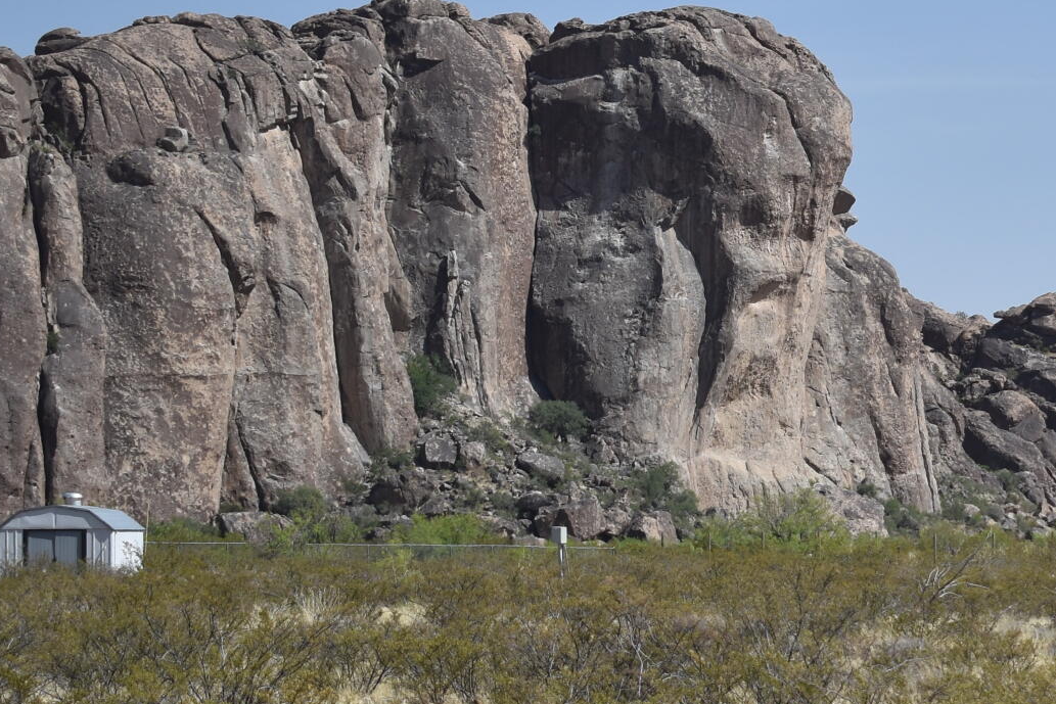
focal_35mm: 152
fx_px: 4472
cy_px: 350
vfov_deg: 9.0
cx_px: 1165
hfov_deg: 13.2
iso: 100
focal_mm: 35
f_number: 4.5
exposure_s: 1/1000
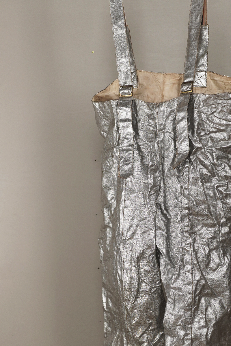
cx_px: 160
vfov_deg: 27.6
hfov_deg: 18.6
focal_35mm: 73
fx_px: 703
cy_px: 226
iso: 200
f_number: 3.2
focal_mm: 32
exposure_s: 1/125
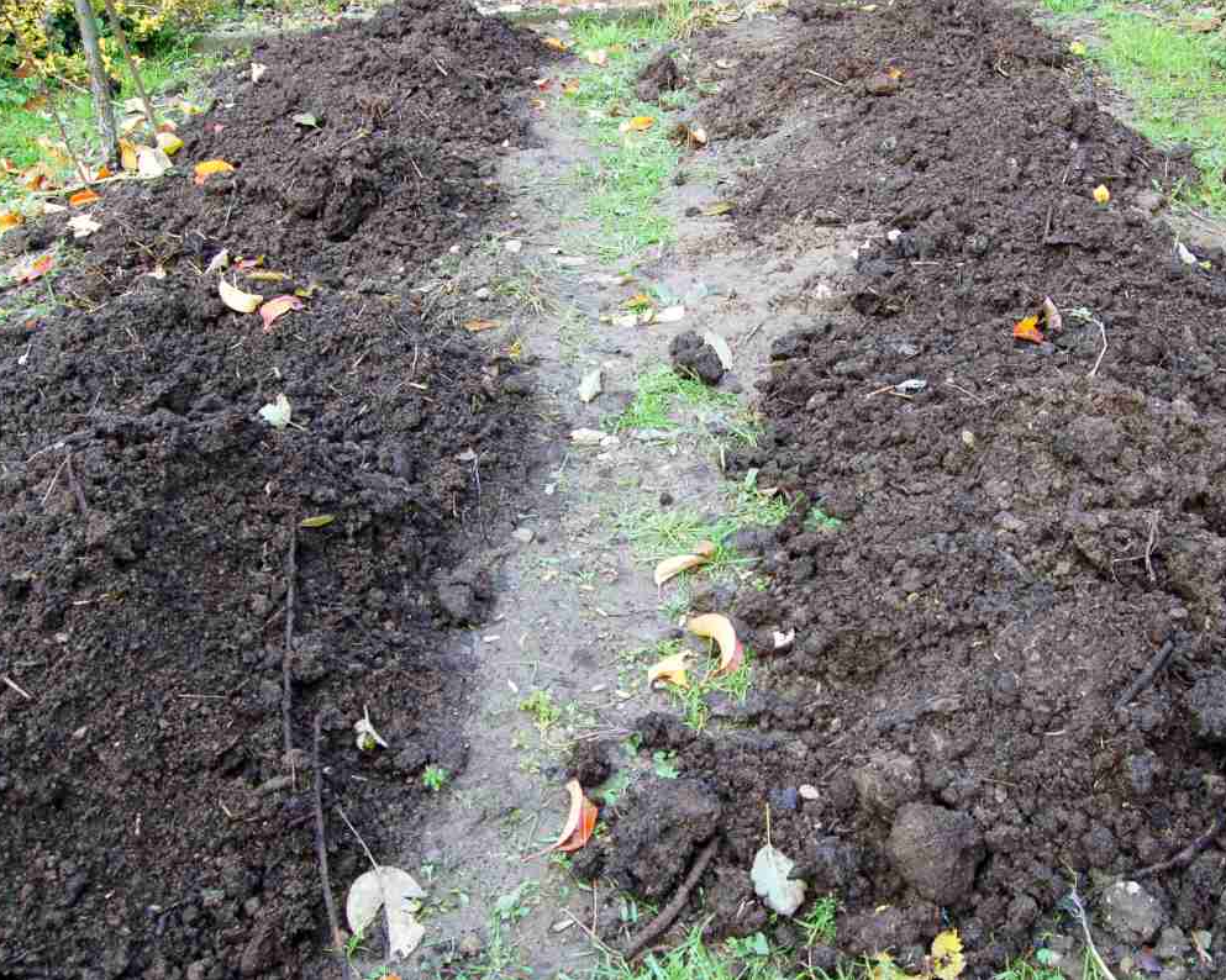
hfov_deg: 52.5
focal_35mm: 34
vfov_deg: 43.3
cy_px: 491
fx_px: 1233
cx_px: 727
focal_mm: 20
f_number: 8
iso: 220
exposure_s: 1/60
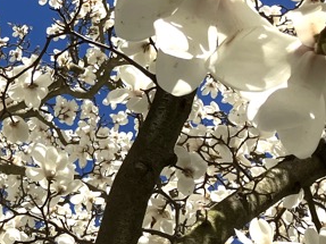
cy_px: 40
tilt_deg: +72.8
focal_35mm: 117
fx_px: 1101
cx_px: -112
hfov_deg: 15.9
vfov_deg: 12.6
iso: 32
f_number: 1.8
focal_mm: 3.99
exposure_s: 1/2315
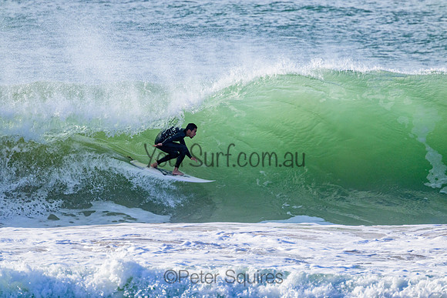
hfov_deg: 2.6
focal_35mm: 800
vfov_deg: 1.7
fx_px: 9935
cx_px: 224
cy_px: 149
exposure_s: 1/2000
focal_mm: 800
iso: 1800
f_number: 11
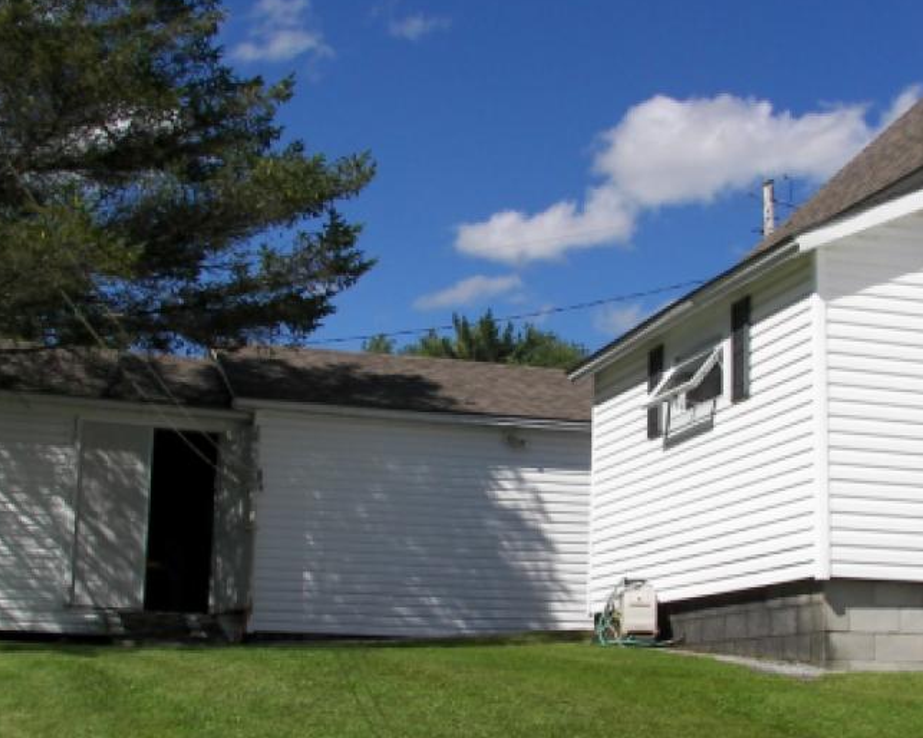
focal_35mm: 56
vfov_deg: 27.1
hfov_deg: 33.6
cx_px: 475
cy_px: 420
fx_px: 1529
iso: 50
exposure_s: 1/800
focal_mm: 6
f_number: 4
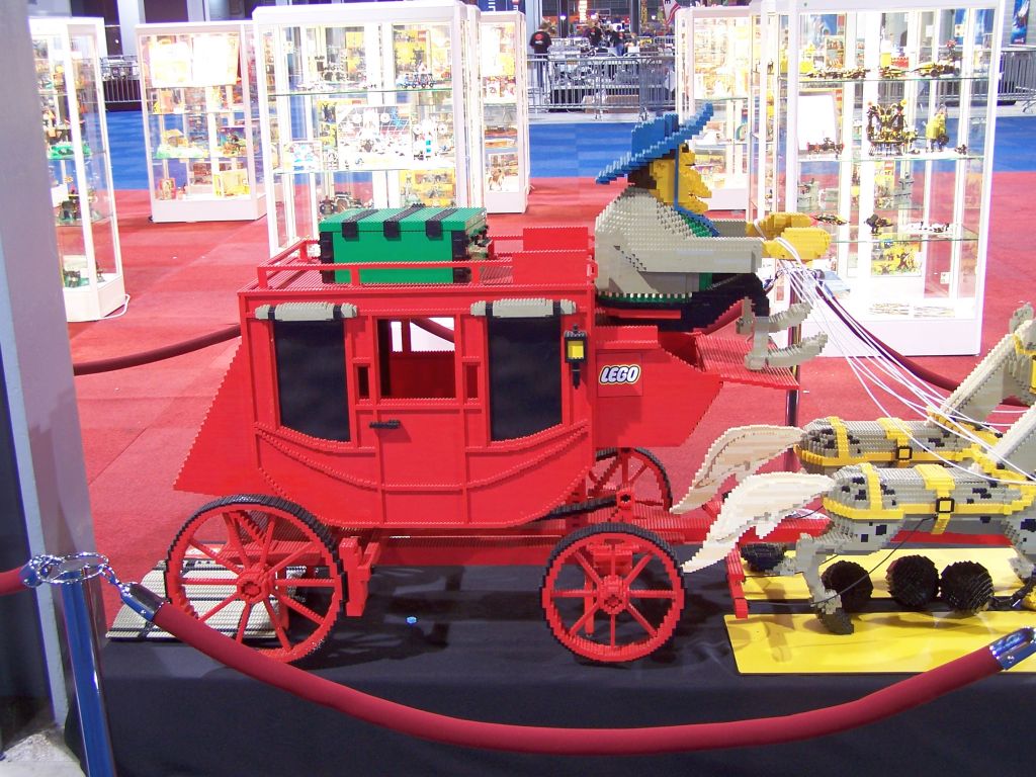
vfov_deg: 36.0
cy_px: 388
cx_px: 518
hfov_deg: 46.8
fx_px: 1197
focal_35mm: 40
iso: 80
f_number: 2.8
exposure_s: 1/2
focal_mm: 6.7
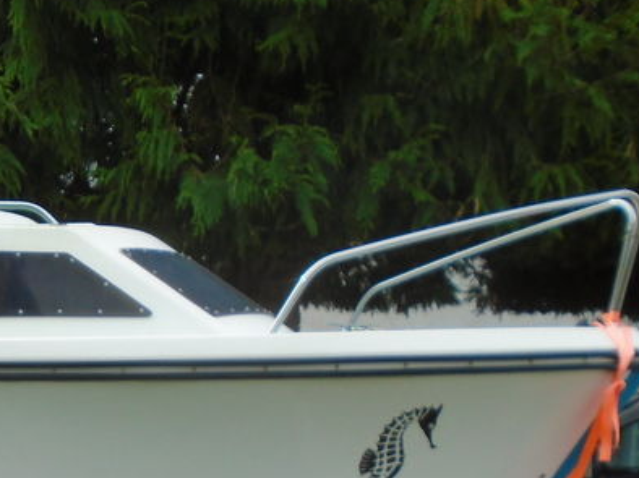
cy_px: 519
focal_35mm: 66
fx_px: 1218
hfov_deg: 27.1
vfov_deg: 21.2
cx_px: -57
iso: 100
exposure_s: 1/640
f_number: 3.2
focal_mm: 4.6
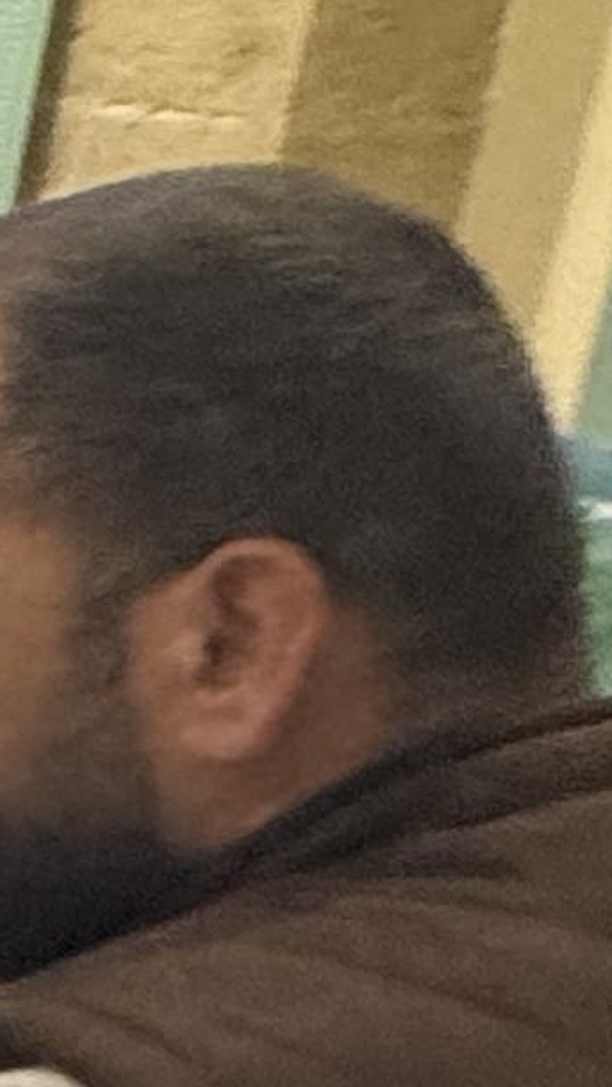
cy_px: 805
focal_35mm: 101
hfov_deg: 7.4
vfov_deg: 21.0
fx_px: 2911
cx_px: -2006
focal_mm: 2.22
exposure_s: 1/50
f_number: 2.2
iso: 400
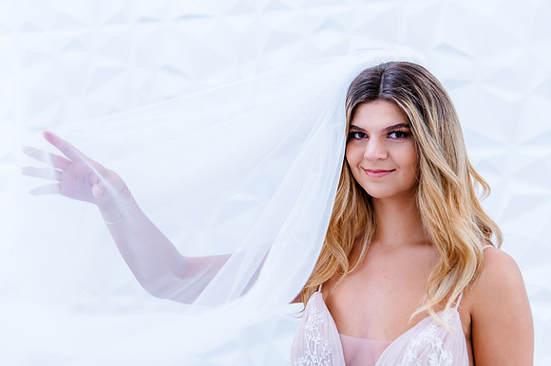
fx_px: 948
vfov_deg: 21.9
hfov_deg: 32.4
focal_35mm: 62
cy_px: 183
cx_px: 276
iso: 1000
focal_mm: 62
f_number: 4
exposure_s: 1/200
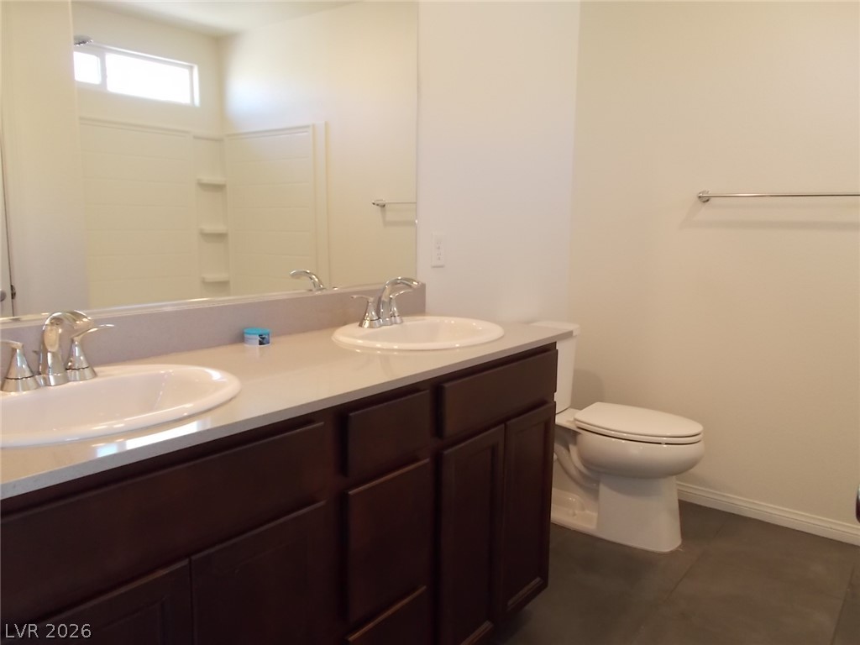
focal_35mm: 26
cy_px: 322
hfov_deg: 67.3
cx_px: 430
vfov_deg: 53.1
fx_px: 646
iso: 200
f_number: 3.2
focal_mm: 4.6
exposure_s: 1/25
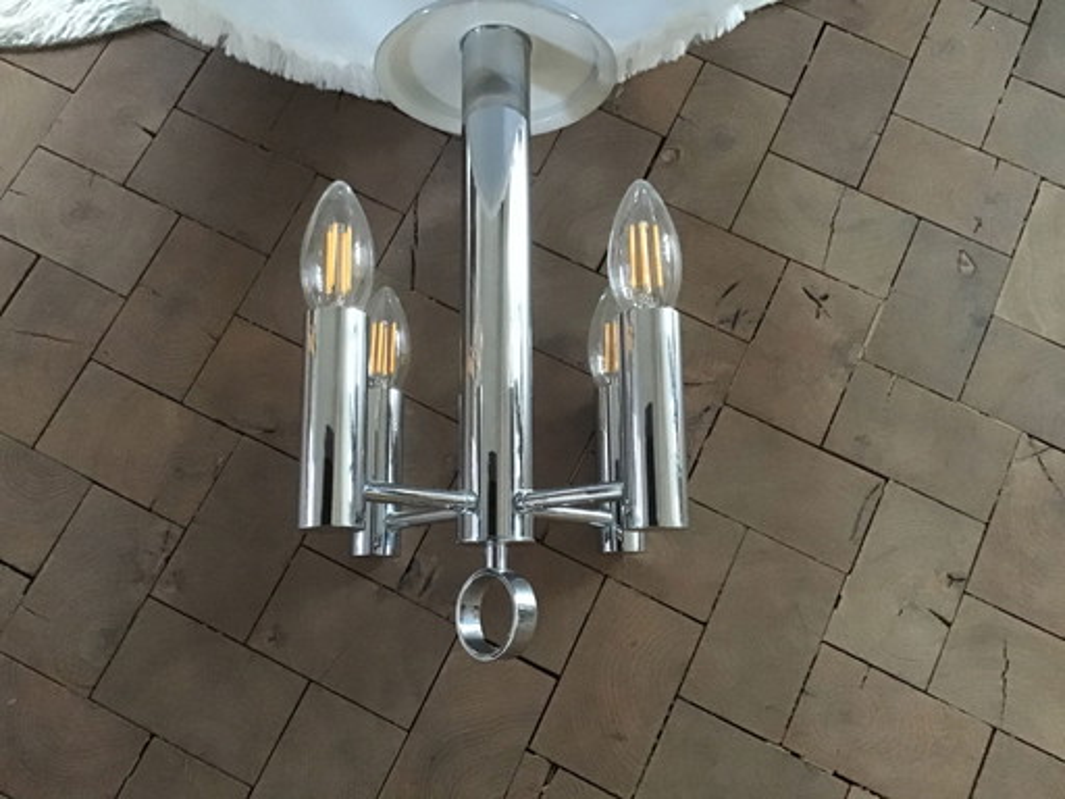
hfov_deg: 58.4
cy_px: 400
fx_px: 954
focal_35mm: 31
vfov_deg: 45.4
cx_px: 532
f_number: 2.4
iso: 500
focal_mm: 3.3
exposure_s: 1/17
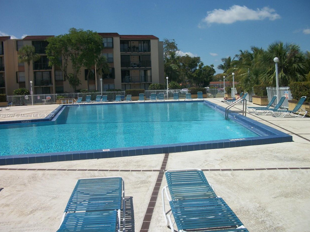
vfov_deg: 43.0
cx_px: 153
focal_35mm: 33
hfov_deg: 55.3
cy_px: 116
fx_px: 296
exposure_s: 1/400
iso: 80
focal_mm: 5.7
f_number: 8.8
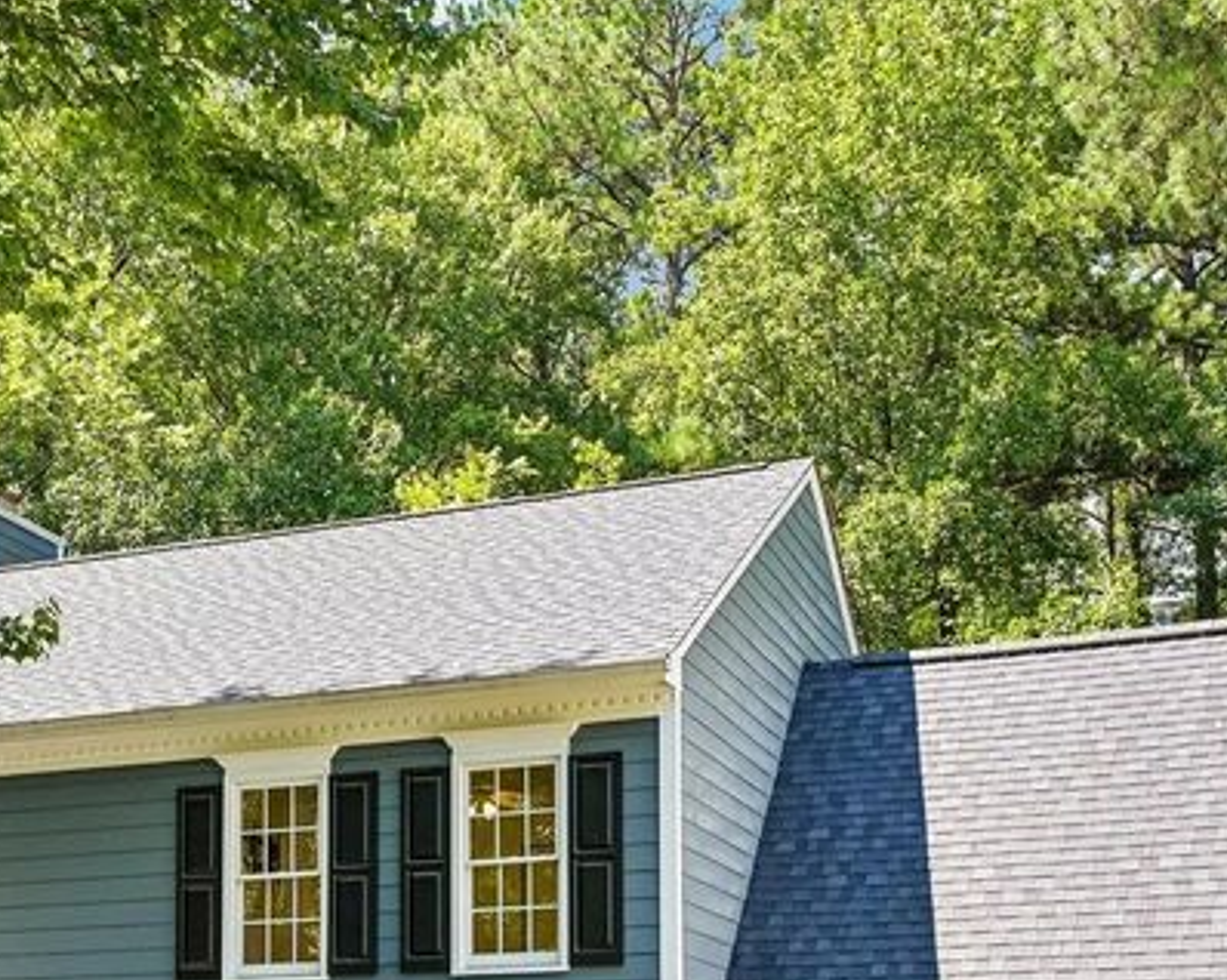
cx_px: 321
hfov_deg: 32.0
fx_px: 2105
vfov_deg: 24.7
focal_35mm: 58
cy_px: 1040
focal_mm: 24
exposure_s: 1/60
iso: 200
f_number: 9
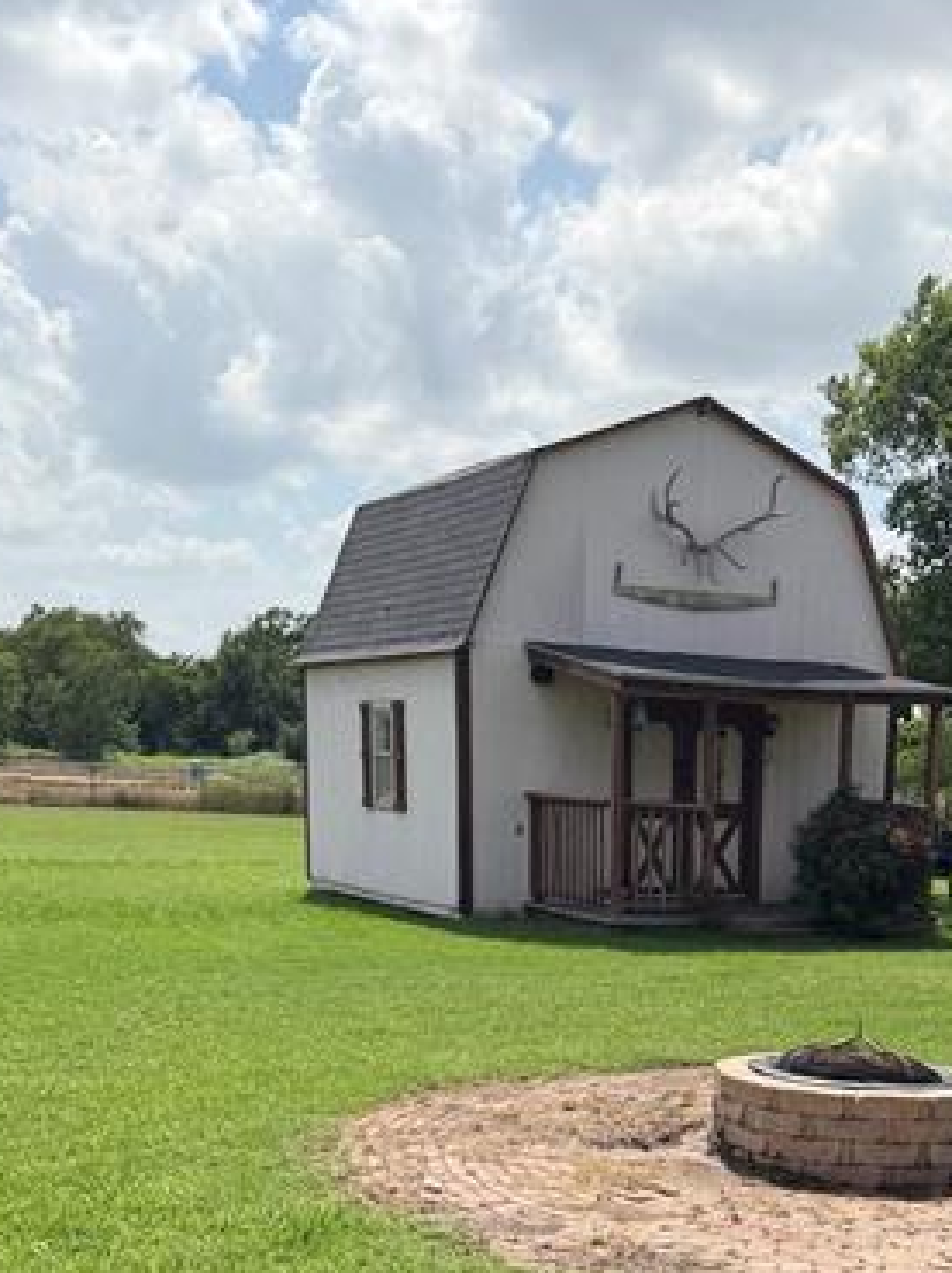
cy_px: 1173
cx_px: 776
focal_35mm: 50
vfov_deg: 35.7
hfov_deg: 28.4
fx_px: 1837
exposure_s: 1/5319
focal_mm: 6.76
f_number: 1.78
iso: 80
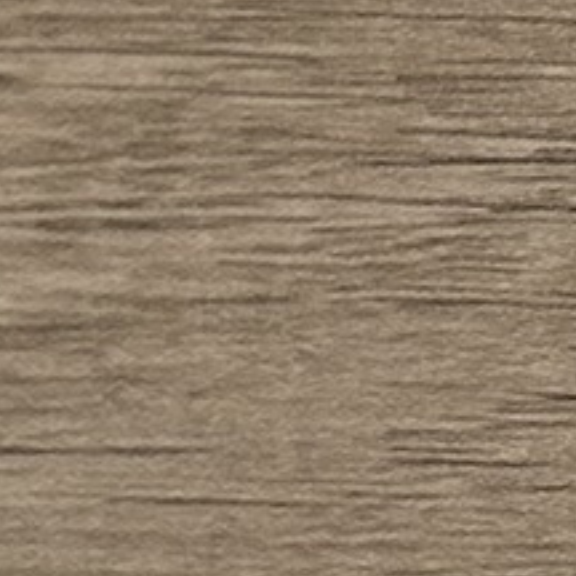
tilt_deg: -73.2
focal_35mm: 213
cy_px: 349
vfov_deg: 8.2
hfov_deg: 6.2
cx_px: -1992
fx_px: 4010
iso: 100
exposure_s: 1/100
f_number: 1.5
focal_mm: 5.7
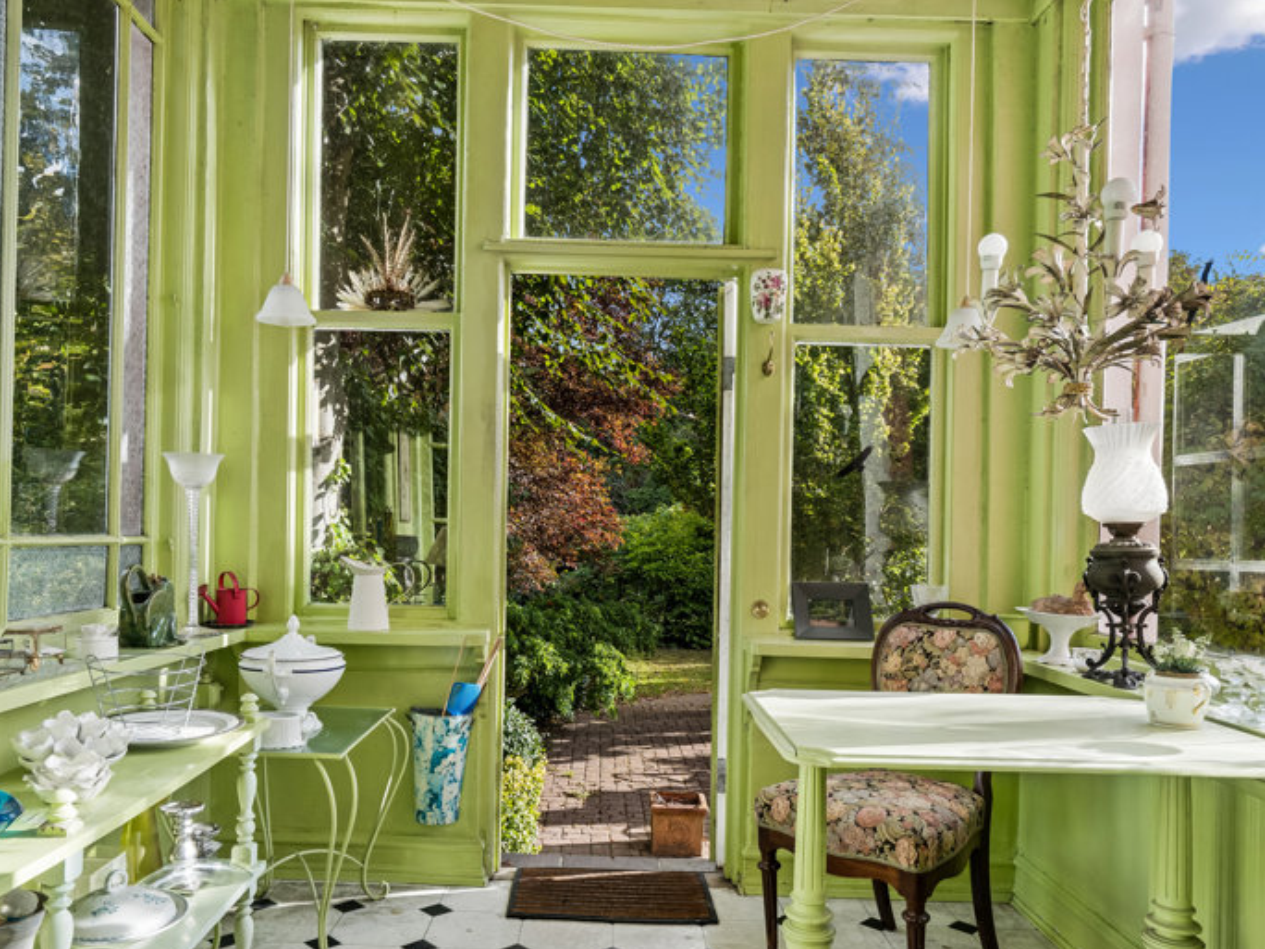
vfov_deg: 51.3
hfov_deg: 65.2
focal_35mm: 27
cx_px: 584
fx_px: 987
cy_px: 491
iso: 200
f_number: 8
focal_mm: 16
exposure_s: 1/40
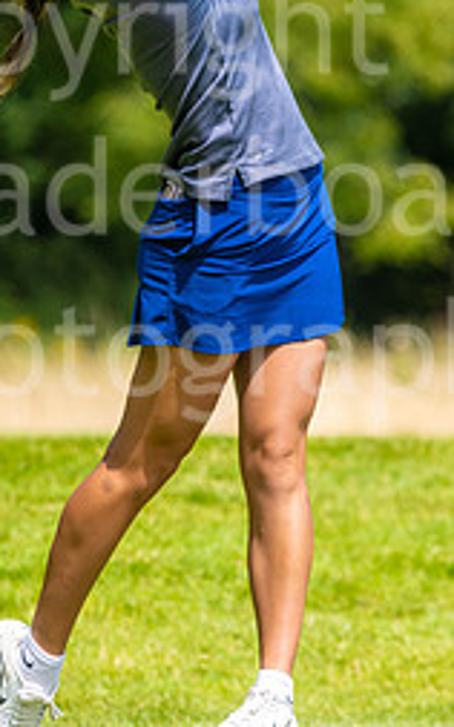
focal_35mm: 701
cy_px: 214
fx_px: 13885
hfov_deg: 1.9
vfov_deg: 3.0
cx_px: 210
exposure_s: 1/1250
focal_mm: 300
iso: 200
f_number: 5.6
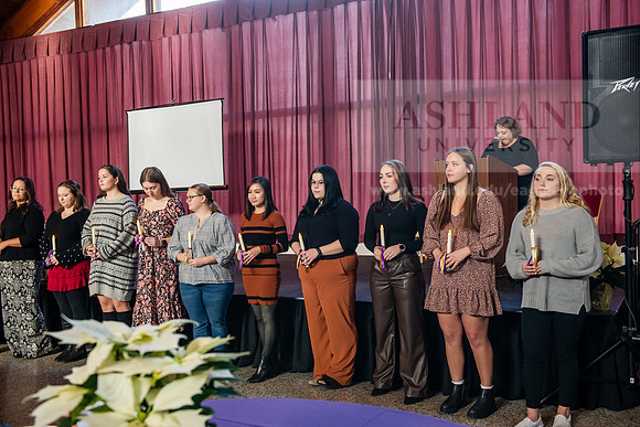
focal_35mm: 38
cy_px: 214
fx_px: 676
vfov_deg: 35.1
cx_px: 320
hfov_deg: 50.7
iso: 1250
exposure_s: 1/200
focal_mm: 38
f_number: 4
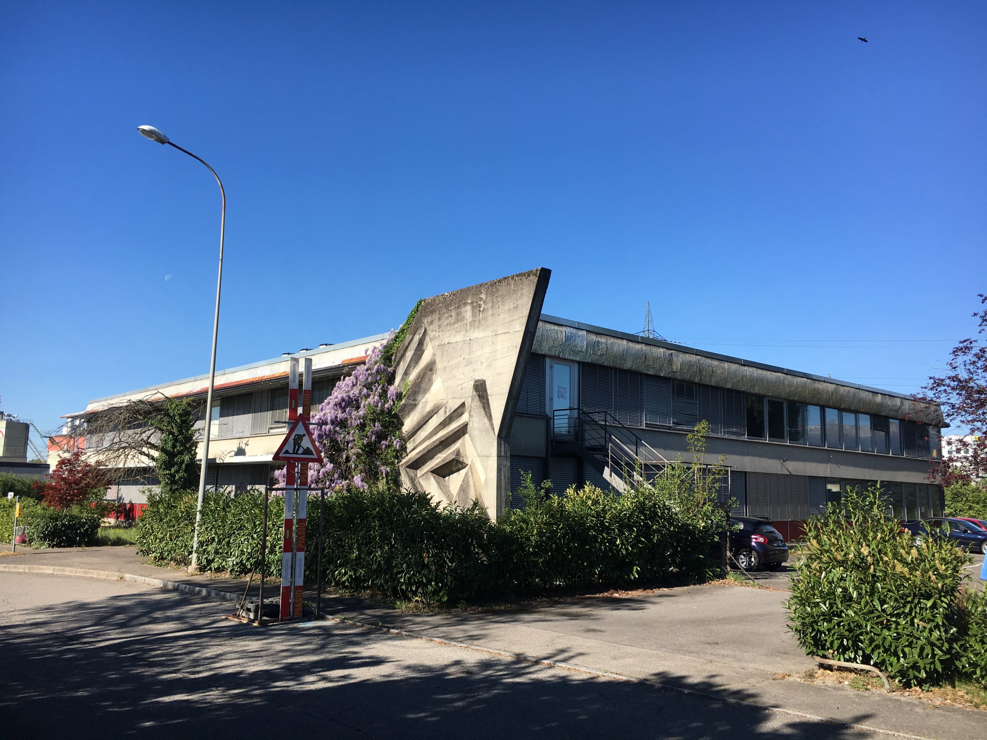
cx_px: 494
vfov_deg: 48.2
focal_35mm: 29
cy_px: 370
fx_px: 827
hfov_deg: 61.7
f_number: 2.2
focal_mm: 4.15
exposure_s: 1/1183
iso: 25
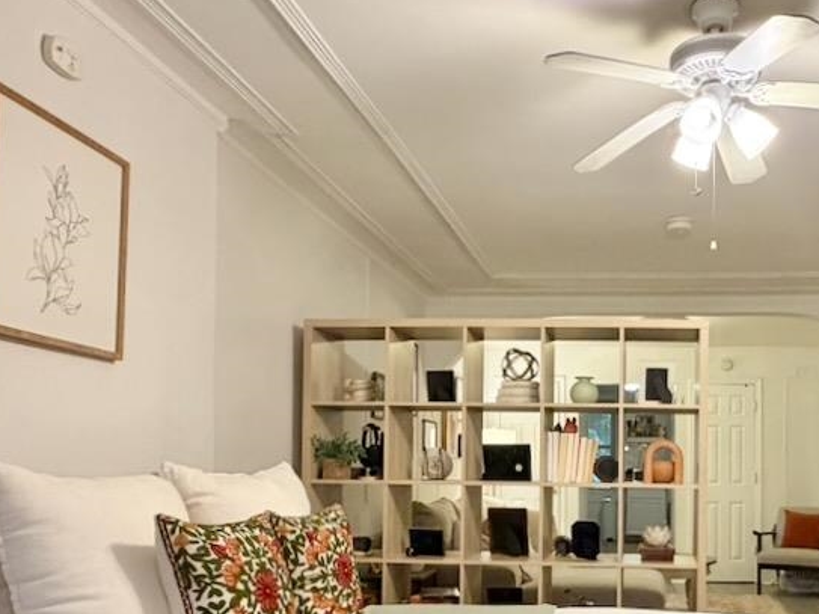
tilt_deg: +0.3
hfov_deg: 52.9
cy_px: 475
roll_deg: +0.0
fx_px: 781
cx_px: 612
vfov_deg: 41.4
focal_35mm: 33
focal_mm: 2.22
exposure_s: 1/60
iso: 320
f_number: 2.2
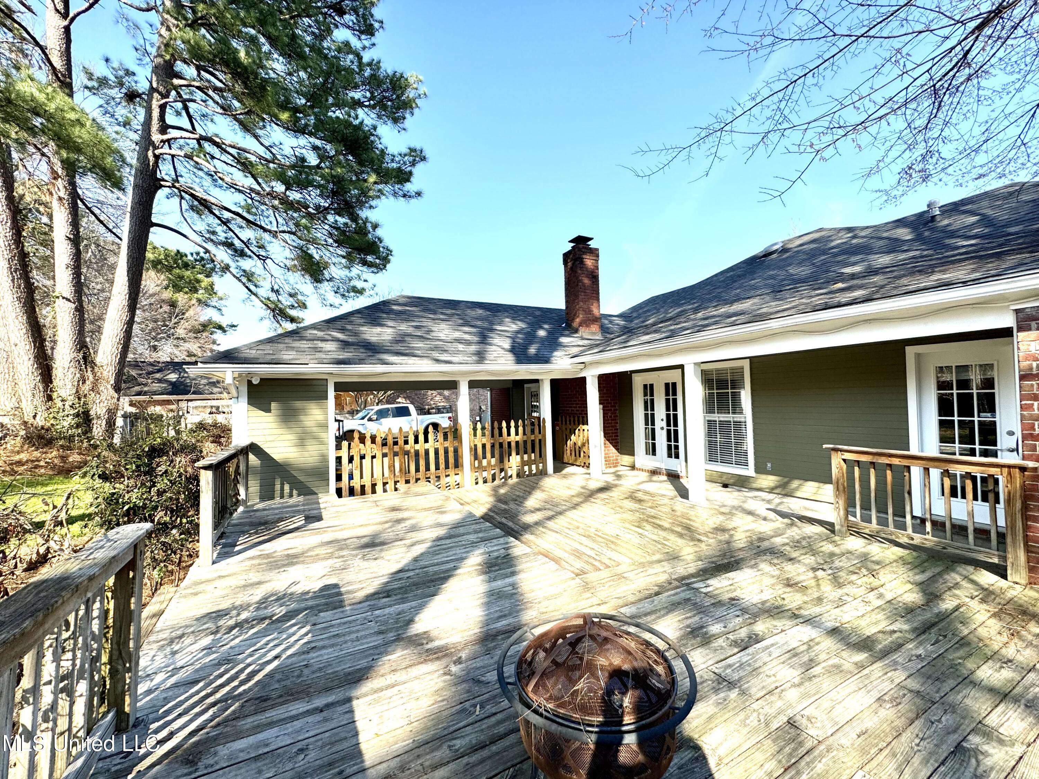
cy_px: 390
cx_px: 520
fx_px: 420
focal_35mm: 14
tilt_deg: +1.2
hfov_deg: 102.1
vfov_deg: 85.7
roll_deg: +1.9
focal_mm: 2.22
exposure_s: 1/849
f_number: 2.2
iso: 50
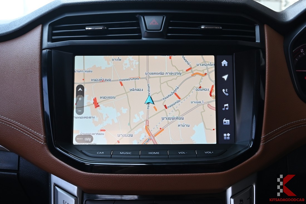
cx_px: 153
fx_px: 306
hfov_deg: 53.1
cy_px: 102
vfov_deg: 36.9
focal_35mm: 36
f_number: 5.6
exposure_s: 1/125
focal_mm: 24
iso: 400
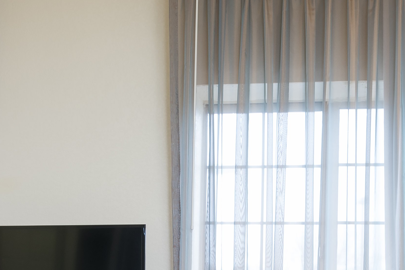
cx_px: 154
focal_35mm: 71
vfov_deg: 18.6
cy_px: 286
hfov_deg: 28.4
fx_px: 799
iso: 64
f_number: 9
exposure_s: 1/1.25
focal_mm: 16
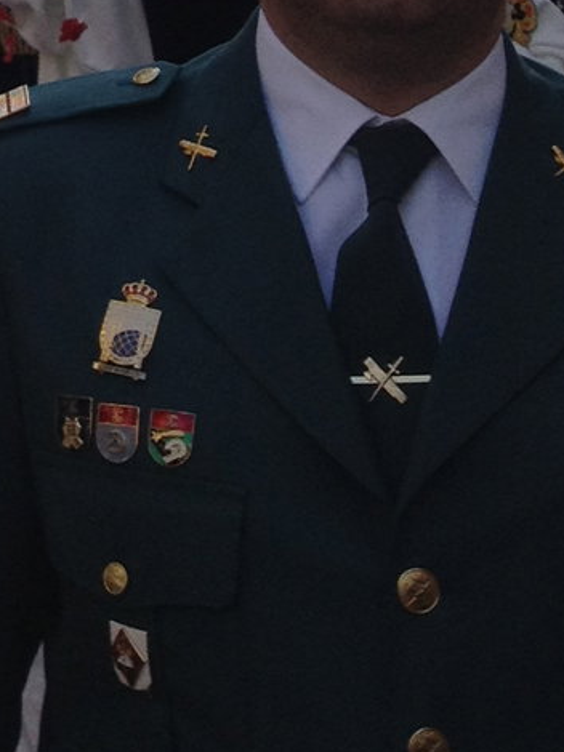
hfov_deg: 8.8
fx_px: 3457
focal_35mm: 159
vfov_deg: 10.9
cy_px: -913
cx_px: -553
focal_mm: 4.28
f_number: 2.4
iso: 64
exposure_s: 1/812
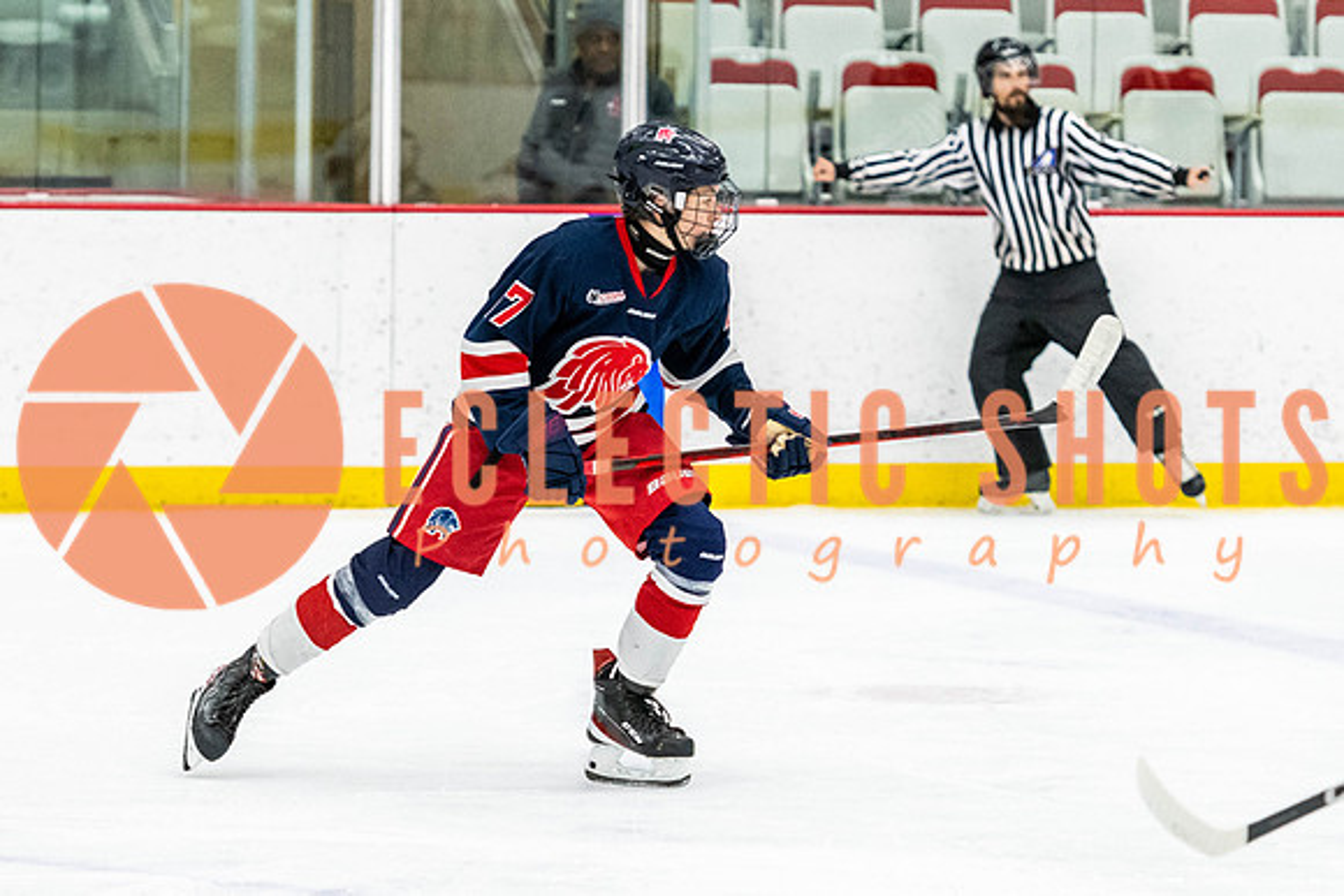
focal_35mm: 234
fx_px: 8722
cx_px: 551
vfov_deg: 5.9
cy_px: 521
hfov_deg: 8.8
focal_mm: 125
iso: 2800
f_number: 2.8
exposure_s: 1/640
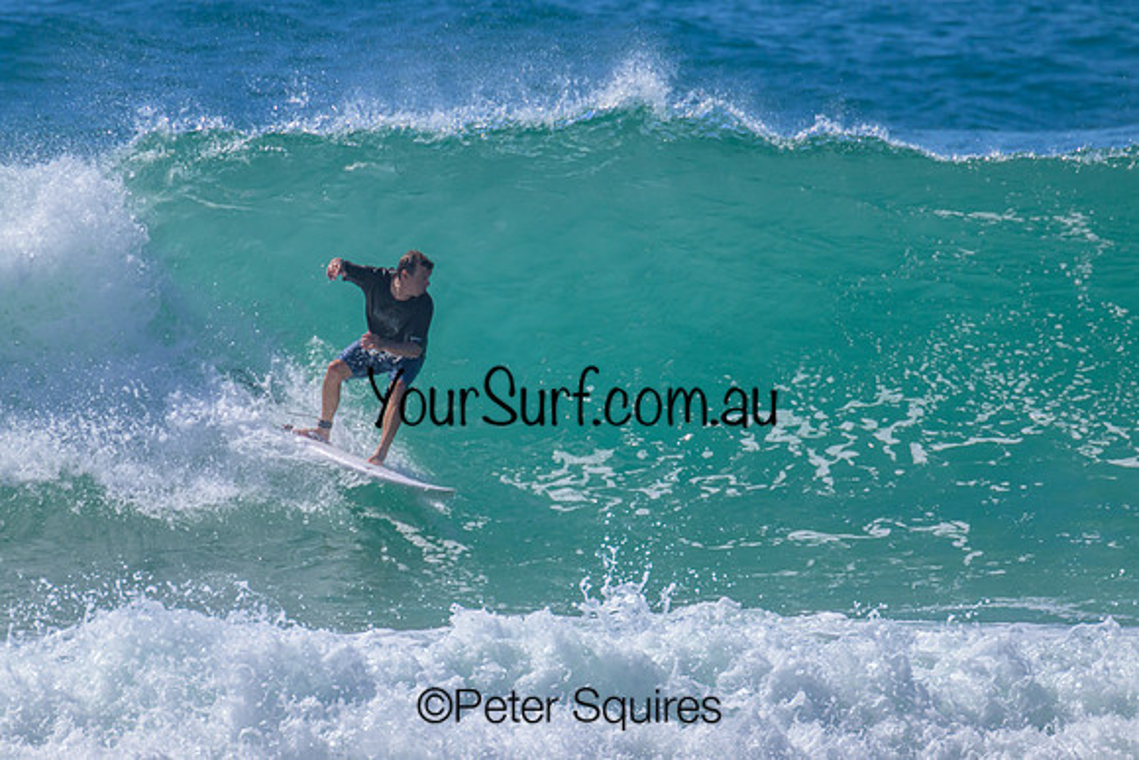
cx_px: 488
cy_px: 365
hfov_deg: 2.3
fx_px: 28929
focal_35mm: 914
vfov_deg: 1.5
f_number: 11
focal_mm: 800
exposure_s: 1/2000
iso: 800
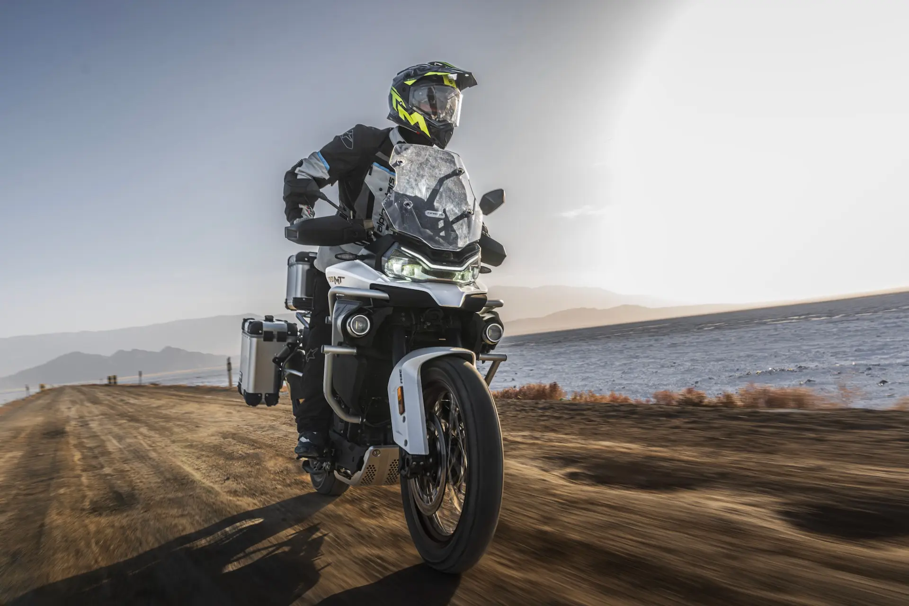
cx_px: 454
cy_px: 303
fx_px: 707
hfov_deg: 65.5
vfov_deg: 46.4
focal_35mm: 28
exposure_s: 1/125
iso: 50
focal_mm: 28
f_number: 8
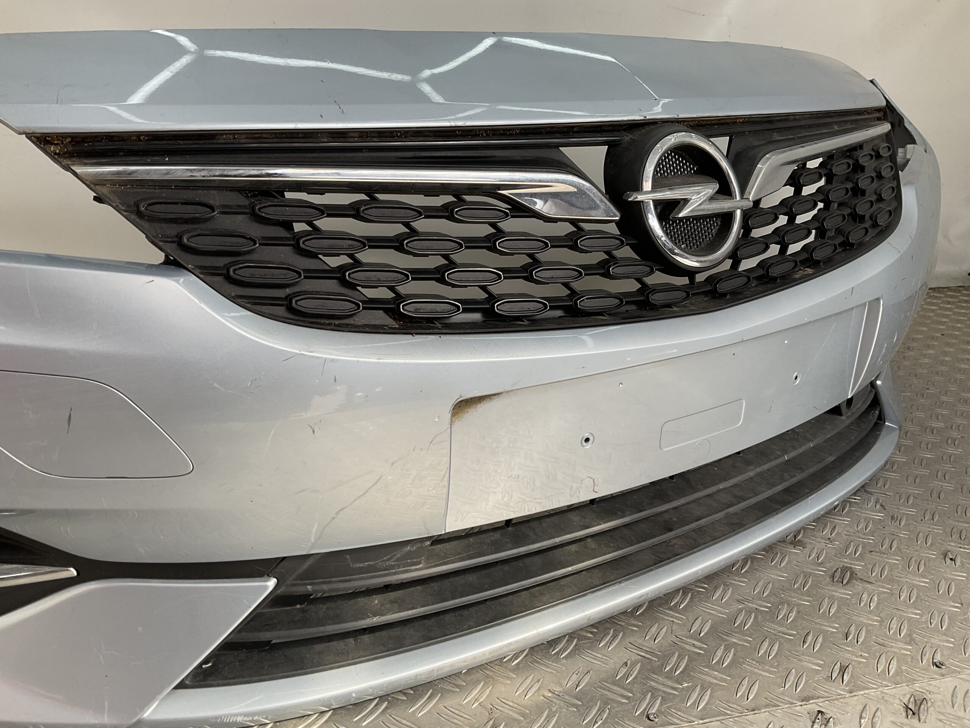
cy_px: 364
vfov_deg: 48.2
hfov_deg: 61.7
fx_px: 813
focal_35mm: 29
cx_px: 485
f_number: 1.8
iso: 16
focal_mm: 3
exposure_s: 1/469
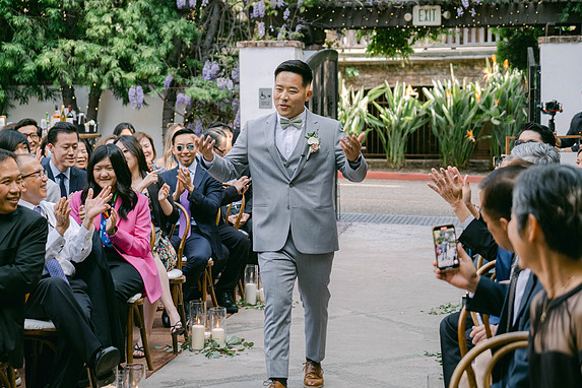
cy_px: 193
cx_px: 289
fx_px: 1277
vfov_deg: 17.3
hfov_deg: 25.7
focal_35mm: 79
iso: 320
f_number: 2.8
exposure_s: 1/320
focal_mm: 52
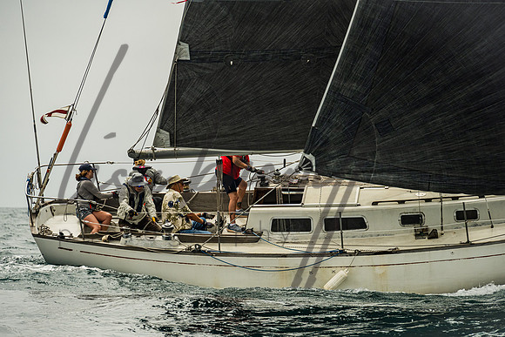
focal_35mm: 233
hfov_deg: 8.8
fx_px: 3268
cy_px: 190
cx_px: 221
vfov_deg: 5.9
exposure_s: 1/1600
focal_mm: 200
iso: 400
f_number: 6.3
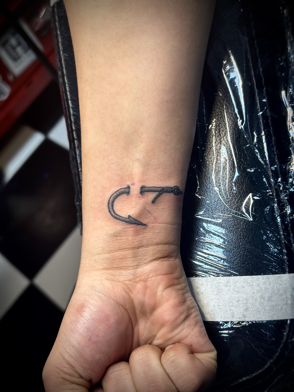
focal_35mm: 48
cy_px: 196
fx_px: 544
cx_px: 147
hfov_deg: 30.3
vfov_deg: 39.7
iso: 100
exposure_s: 1/120
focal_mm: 6.86
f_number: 1.78
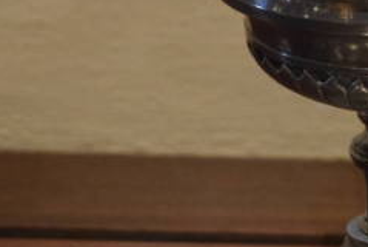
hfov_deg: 8.4
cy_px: 234
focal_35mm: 241
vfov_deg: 5.7
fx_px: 2467
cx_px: 439
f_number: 5.3
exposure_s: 1/60
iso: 2800
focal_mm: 48
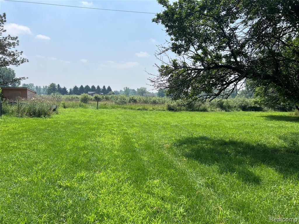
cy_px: 112
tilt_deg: -4.4
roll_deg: -1.1
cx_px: 150
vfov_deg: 53.1
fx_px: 225
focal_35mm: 26
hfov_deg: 67.3
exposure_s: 1/5076
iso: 50
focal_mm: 5.7
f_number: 1.5
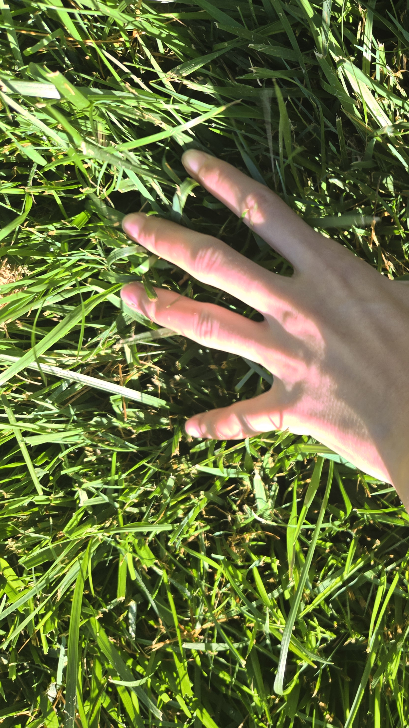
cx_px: 441
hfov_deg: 31.1
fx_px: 656
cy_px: 361
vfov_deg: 58.0
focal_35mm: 34
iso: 25
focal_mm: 5.4
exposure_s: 1/388
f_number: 1.8
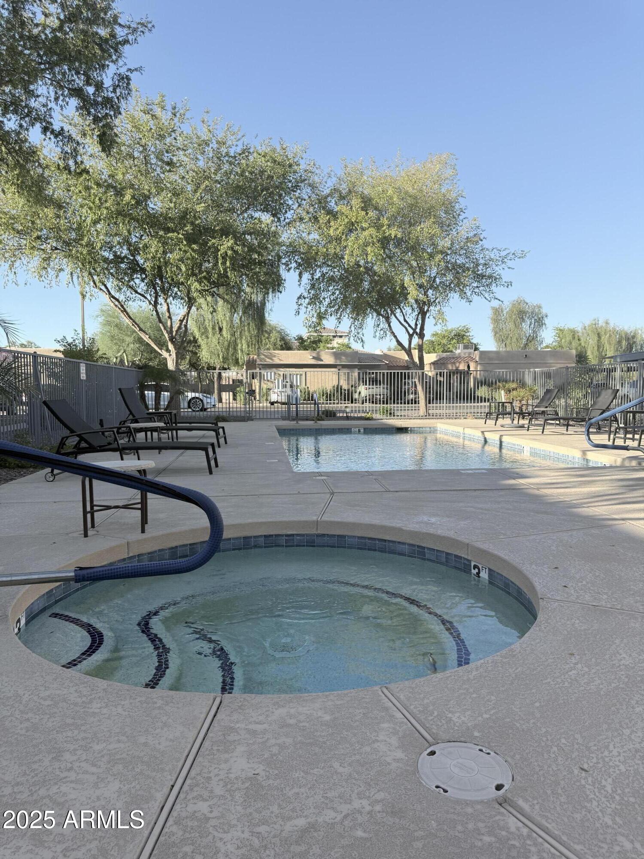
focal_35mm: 24
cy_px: 430
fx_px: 595
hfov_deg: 56.8
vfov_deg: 71.6
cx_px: 322
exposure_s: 1/1855
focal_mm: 6.76
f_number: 1.78
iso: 80
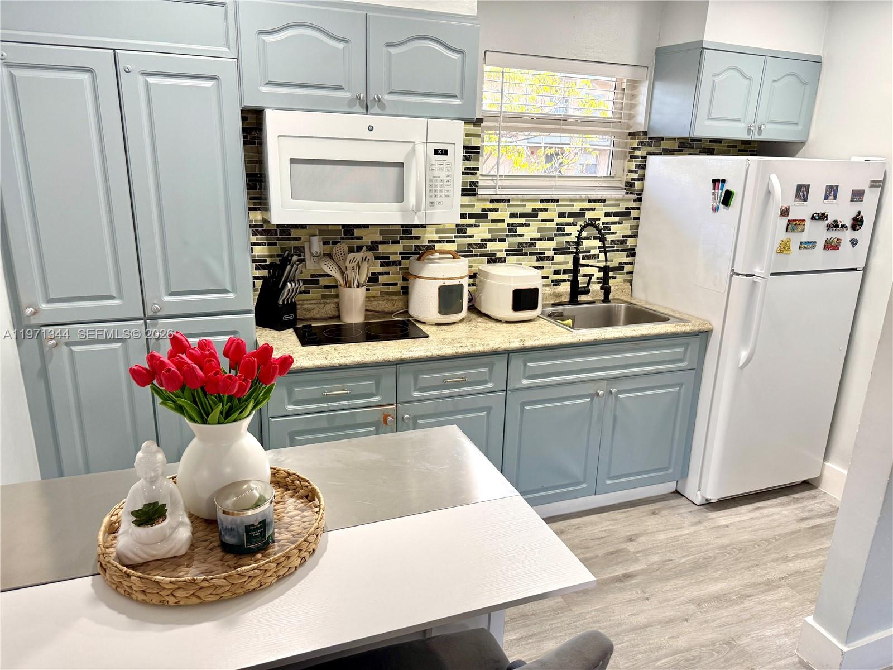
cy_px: 335
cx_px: 446
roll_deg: -1.4
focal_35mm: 24
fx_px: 619
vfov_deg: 56.8
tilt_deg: -16.6
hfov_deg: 71.6
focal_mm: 6.76
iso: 160
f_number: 1.78
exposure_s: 1/120
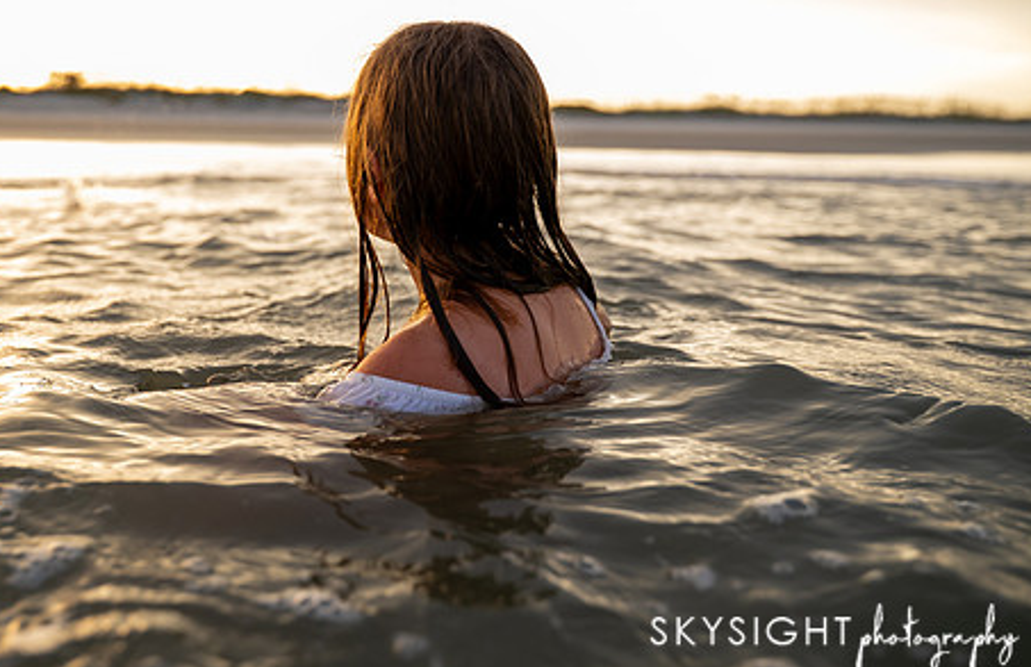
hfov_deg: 51.8
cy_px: 261
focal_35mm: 37
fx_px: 1050
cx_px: 389
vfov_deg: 35.1
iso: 640
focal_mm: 28
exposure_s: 1/250
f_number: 2.8
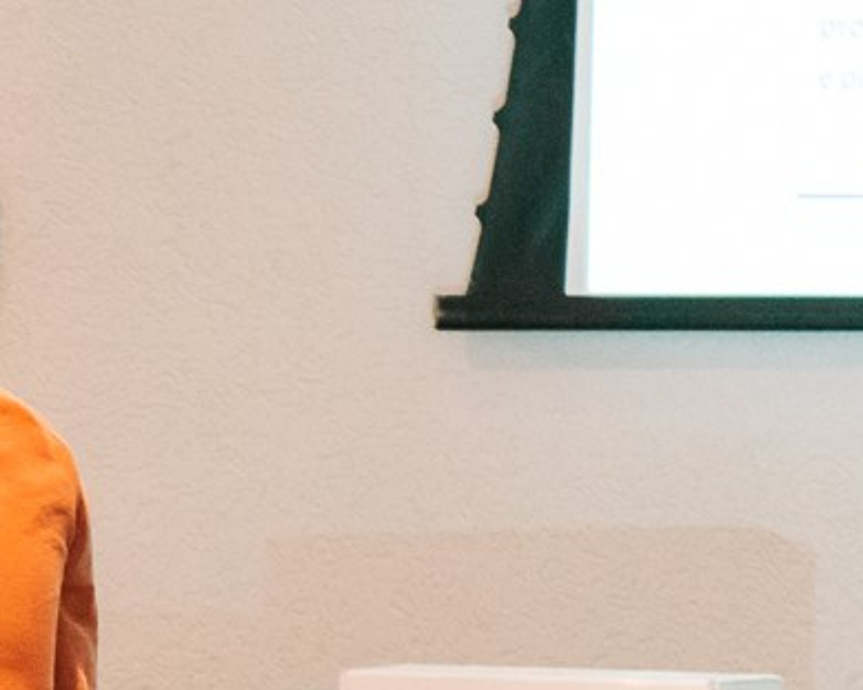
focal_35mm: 382
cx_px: -760
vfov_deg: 4.0
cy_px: 632
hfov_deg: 5.0
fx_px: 9754
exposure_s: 1/250
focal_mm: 70
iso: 2500
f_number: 2.8
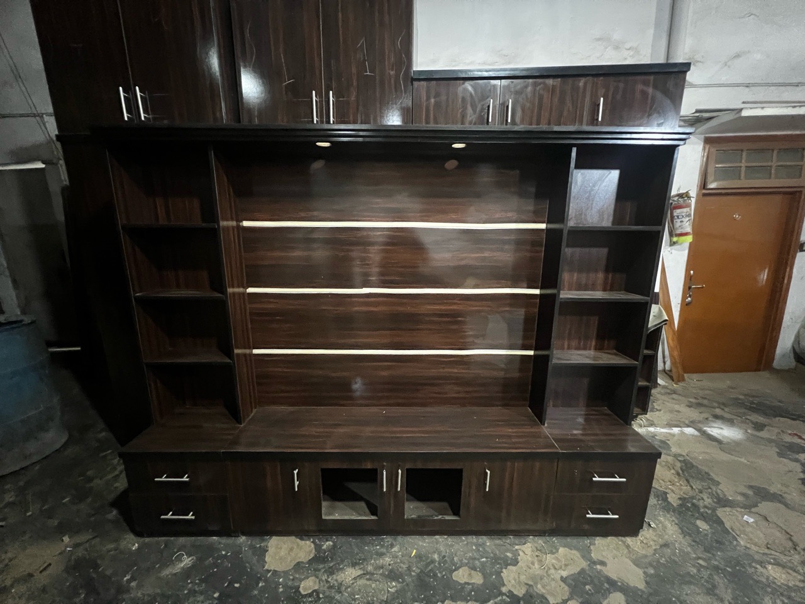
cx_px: 402
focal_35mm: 13
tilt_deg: -11.4
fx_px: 302
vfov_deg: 89.9
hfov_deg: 106.2
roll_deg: +1.5
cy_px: 302
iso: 1000
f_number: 1.8
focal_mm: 1.57
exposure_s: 1/25
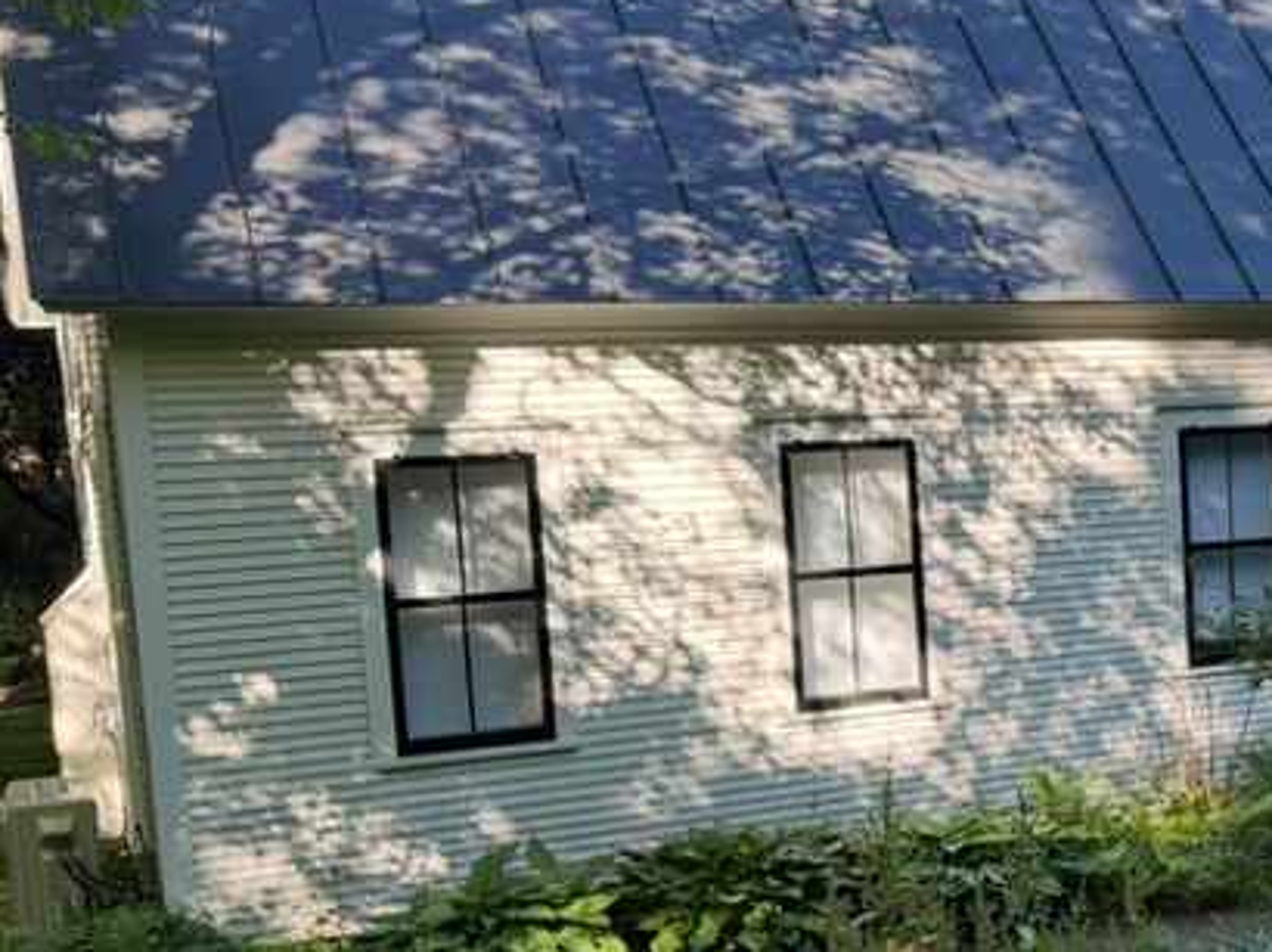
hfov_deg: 28.1
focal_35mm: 60
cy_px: 608
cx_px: 1533
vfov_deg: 24.3
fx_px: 2203
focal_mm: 6.76
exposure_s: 1/488
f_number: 1.78
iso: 100
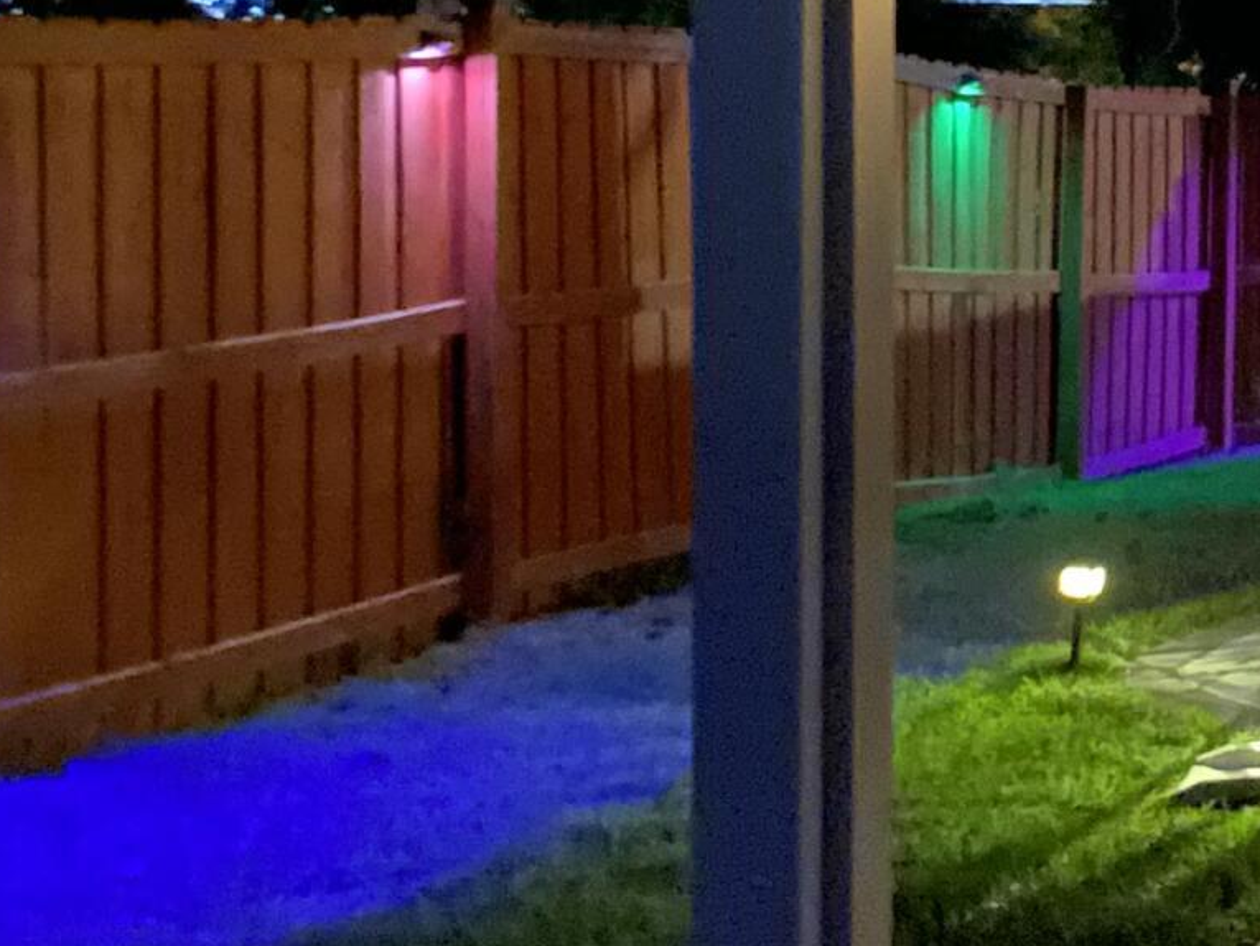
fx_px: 3713
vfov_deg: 14.4
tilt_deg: -1.3
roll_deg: +0.2
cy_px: 166
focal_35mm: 102
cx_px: 1925
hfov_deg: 17.2
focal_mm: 4.25
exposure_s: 1.1
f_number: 1.8
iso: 2000
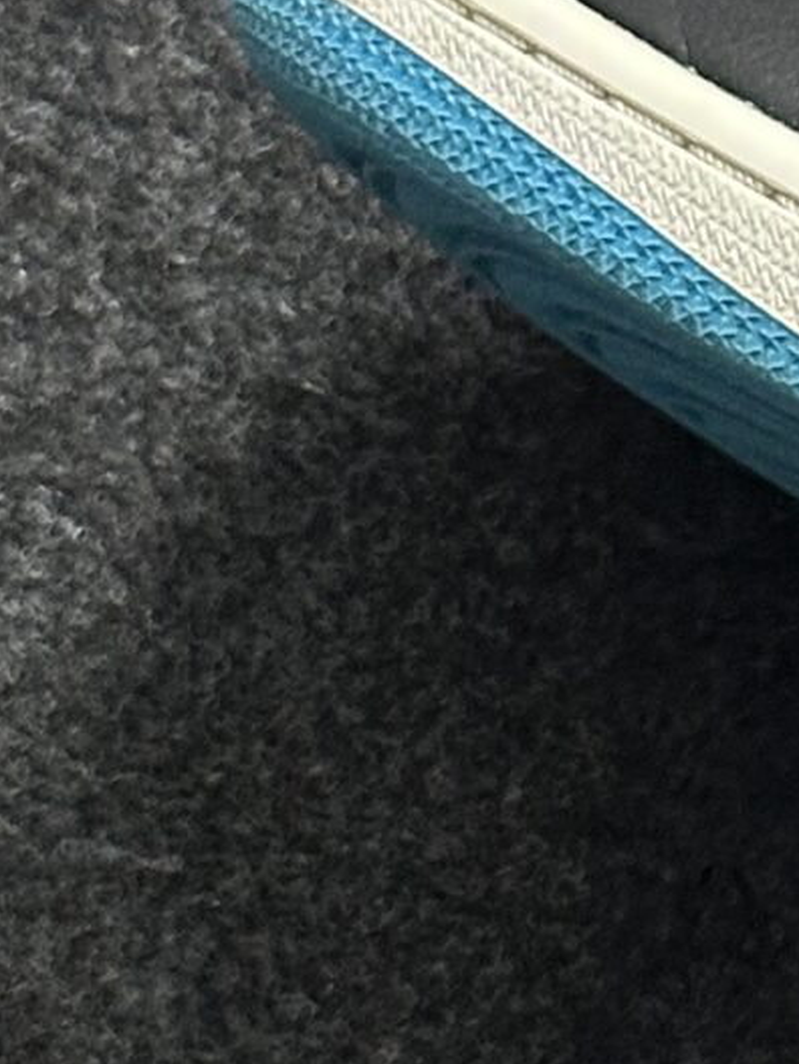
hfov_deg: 6.1
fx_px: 7162
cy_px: 1444
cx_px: 1850
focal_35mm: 233
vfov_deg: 8.4
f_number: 1.78
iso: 320
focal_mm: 6.86
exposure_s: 1/40
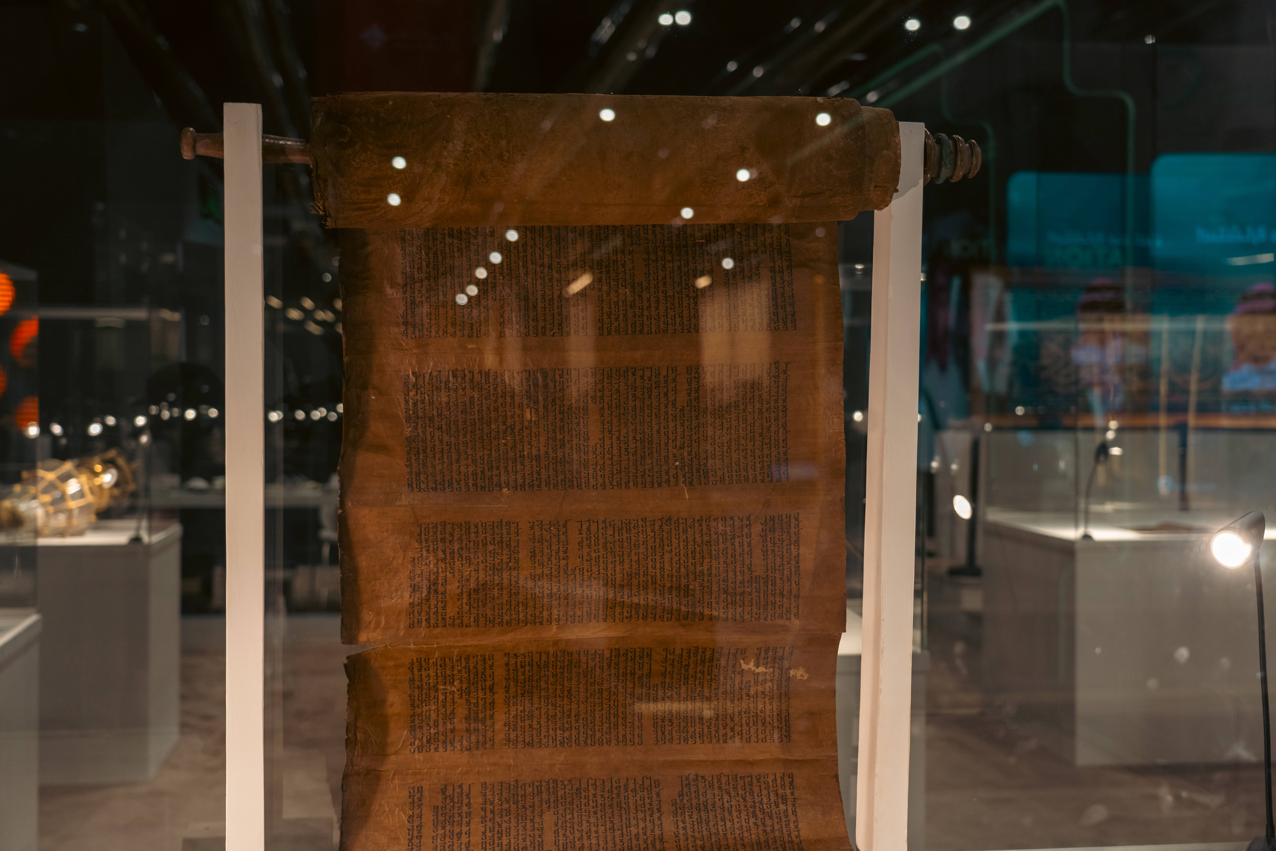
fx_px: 1737
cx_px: 638
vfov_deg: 27.5
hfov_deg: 40.3
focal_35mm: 49
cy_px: 426
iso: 800
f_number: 4
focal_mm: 49
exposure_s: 1/125
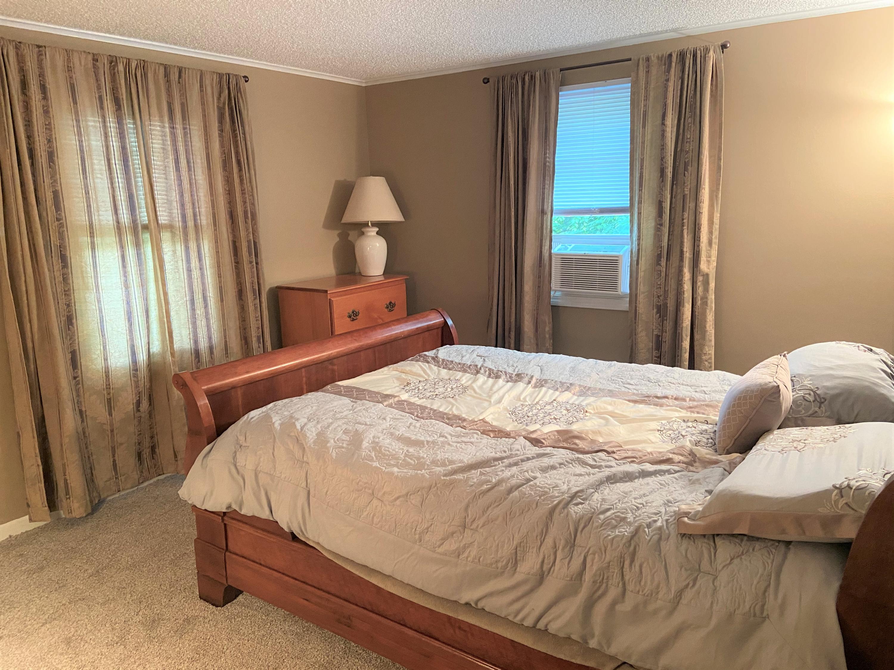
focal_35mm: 26
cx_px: 447
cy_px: 335
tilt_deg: -11.2
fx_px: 671
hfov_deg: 67.3
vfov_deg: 53.1
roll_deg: +1.9
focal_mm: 4.25
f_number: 1.8
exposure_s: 1/40
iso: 400
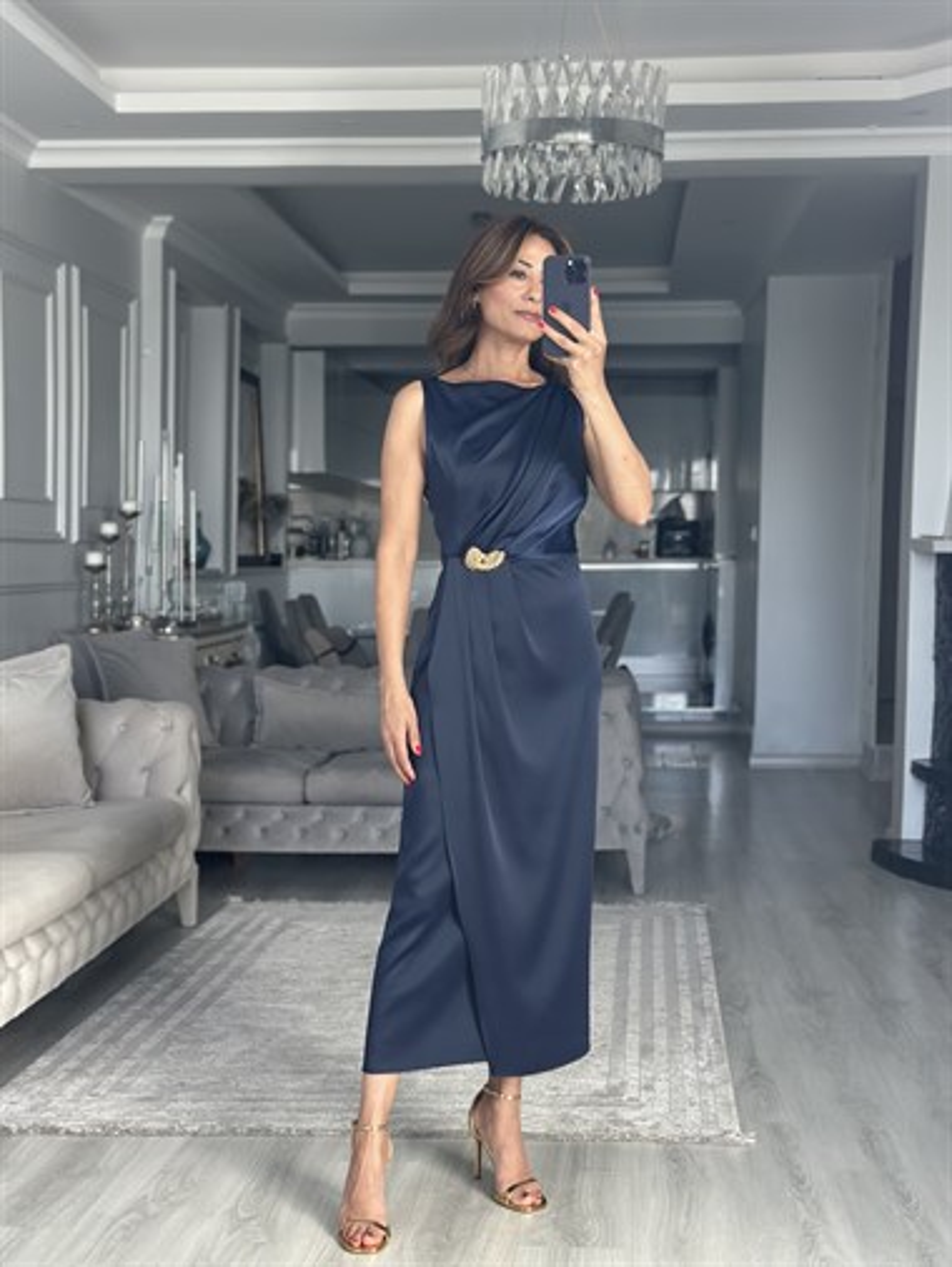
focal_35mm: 48
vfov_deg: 39.6
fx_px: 1759
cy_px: 634
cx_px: 476
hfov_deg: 30.3
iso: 125
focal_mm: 6.86
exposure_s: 1/107
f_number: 1.78
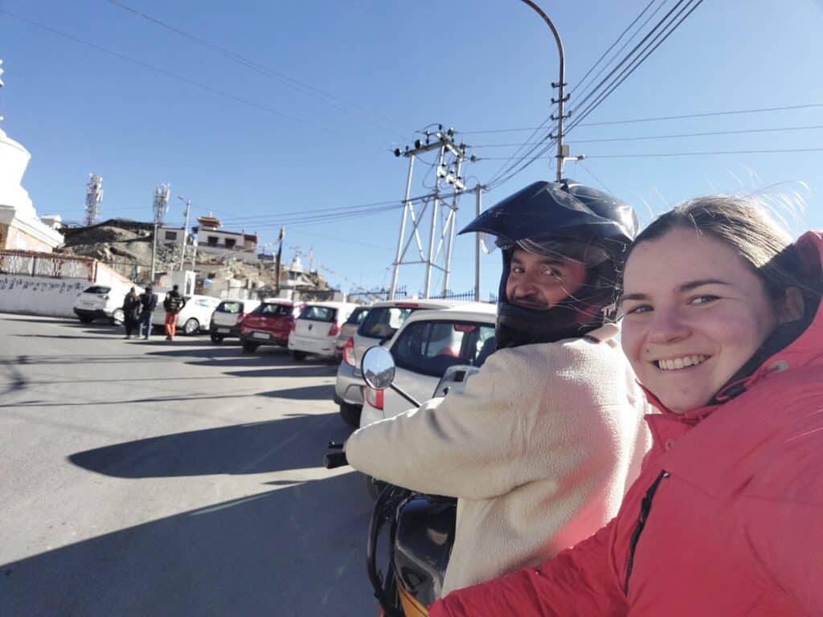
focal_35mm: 25
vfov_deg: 54.9
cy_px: 308
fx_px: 594
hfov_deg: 69.4
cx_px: 412
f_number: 2.2
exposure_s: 1/952
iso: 64
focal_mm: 3.72
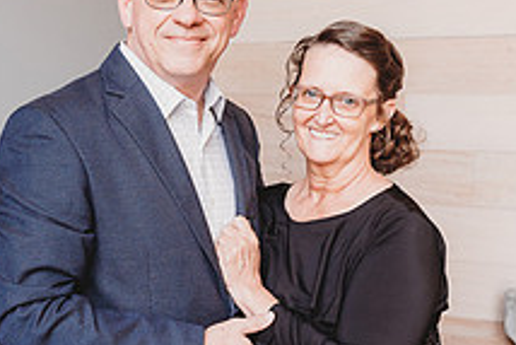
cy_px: 182
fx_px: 932
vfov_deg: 21.0
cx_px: 200
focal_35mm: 65
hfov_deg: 30.8
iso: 500
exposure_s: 1/200
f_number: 2.8
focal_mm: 24
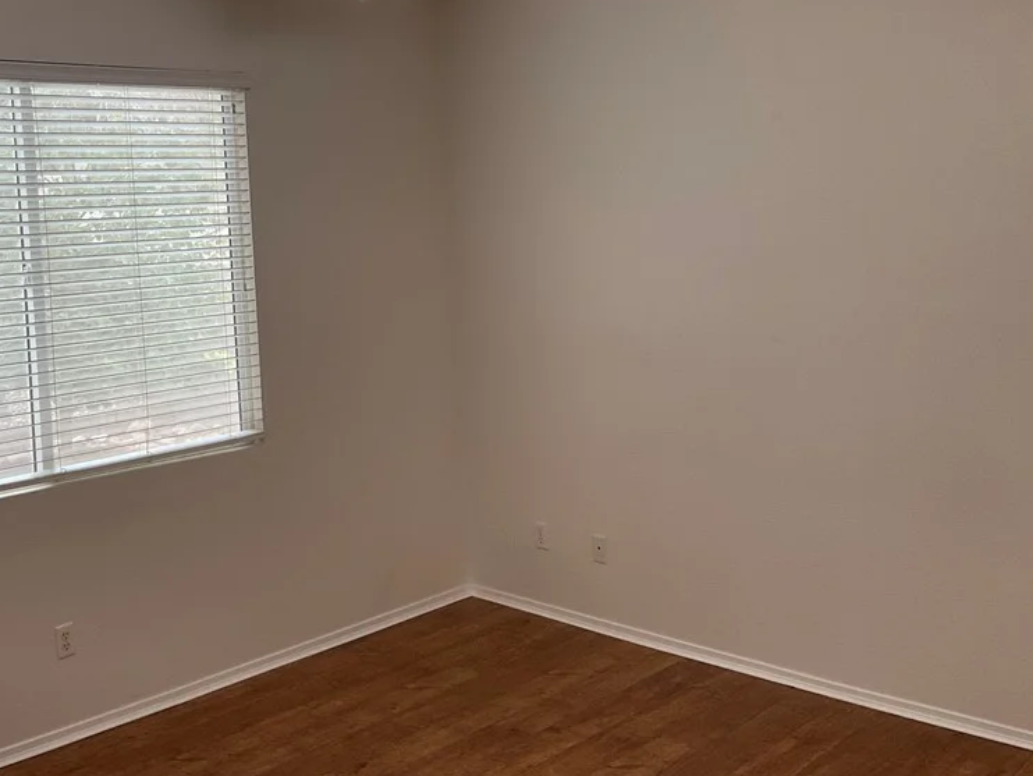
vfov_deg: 35.6
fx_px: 1194
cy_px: 256
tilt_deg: -1.3
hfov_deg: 46.1
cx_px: 351
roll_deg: +3.1
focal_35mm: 40
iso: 64
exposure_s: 1/120
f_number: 1.8
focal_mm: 3
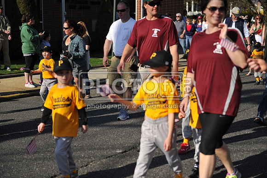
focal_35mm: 70
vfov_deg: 19.4
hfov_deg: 28.9
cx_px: 134
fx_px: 519
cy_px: 89
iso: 400
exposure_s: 1/6400
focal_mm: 70
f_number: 2.8
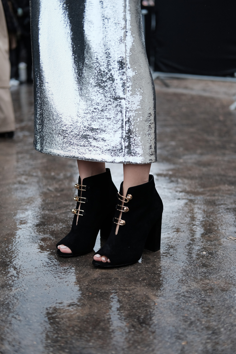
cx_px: 118
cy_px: 177
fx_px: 521
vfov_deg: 37.5
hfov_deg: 25.5
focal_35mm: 53
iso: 500
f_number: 2
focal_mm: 35
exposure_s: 1/1000
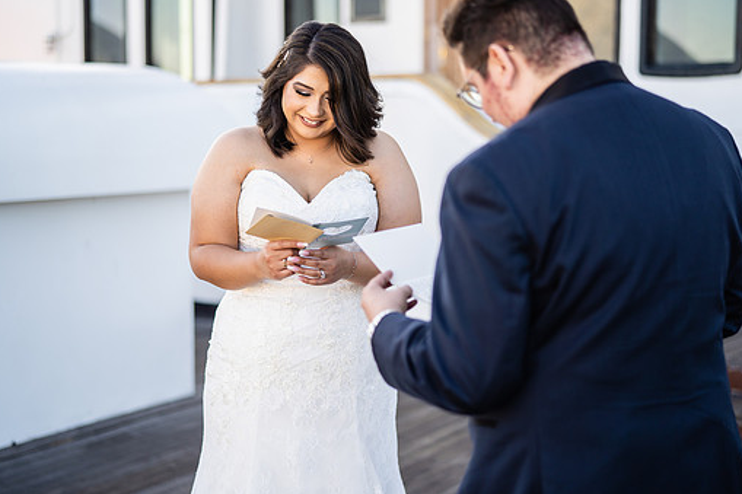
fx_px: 1174
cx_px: 366
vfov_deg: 23.8
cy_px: 221
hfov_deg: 35.1
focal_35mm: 57
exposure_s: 1/2500
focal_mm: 50
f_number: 1.4
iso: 200
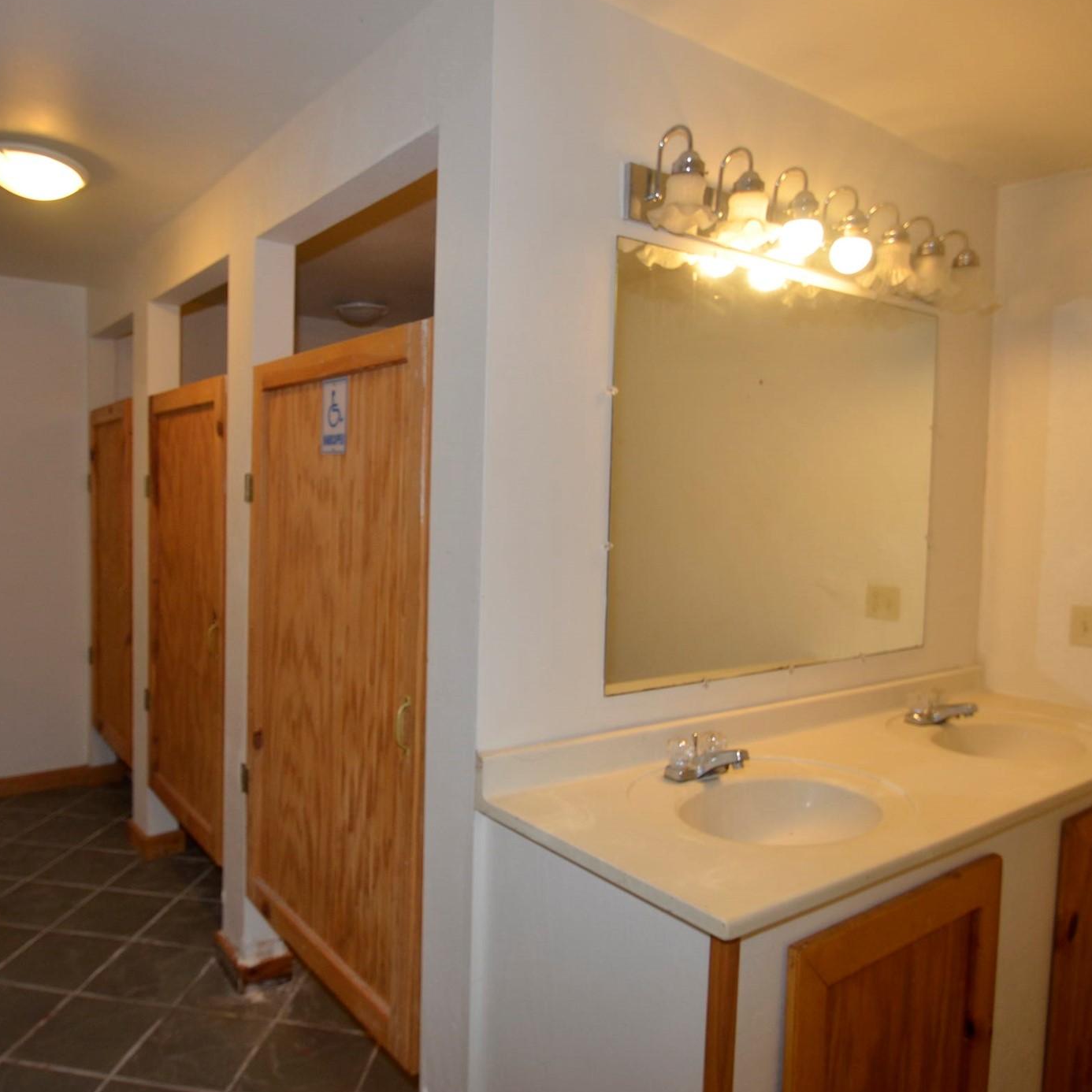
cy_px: 531
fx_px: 857
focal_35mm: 24
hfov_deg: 64.7
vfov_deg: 65.0
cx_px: 462
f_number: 4
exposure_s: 1/60
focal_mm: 12
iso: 450
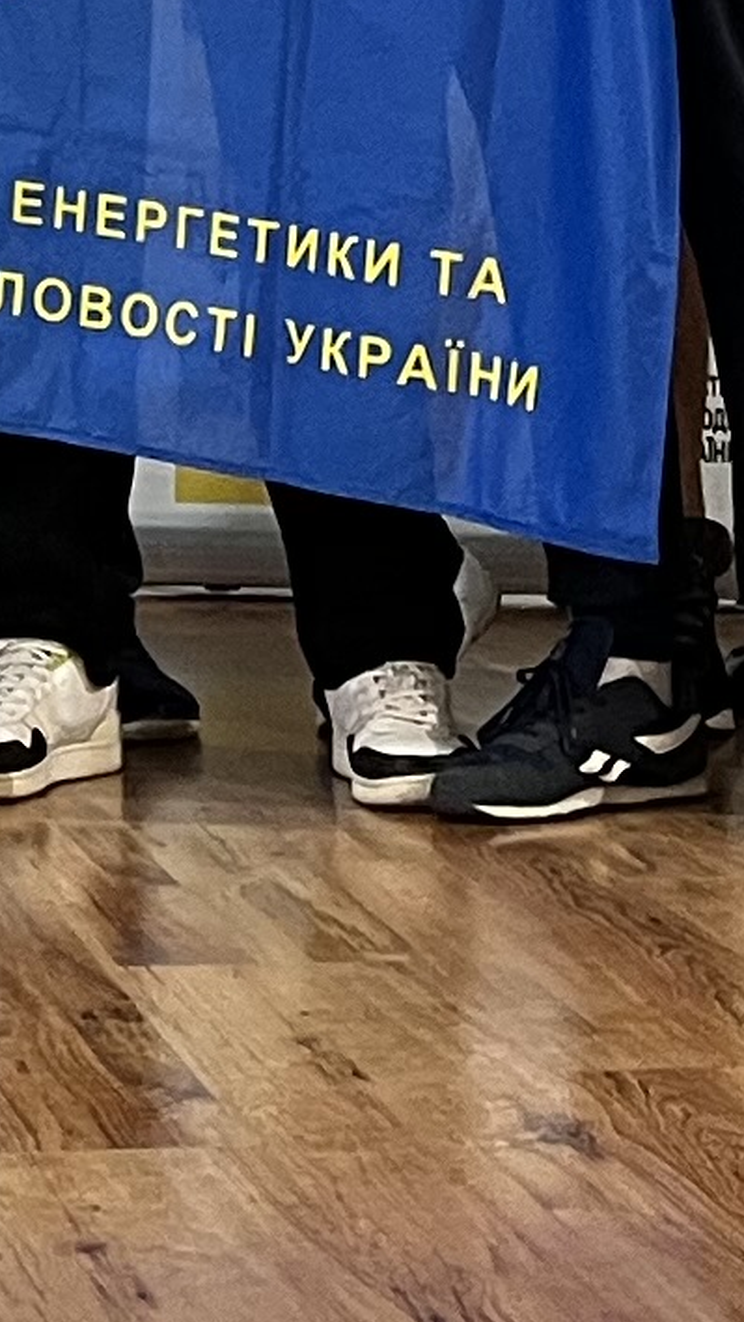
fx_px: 5645
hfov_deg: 7.4
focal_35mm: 161
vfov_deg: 12.2
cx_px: -311
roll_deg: +0.7
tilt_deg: +11.3
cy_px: -1109
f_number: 1.6
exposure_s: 1/50
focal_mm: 5.1
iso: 160
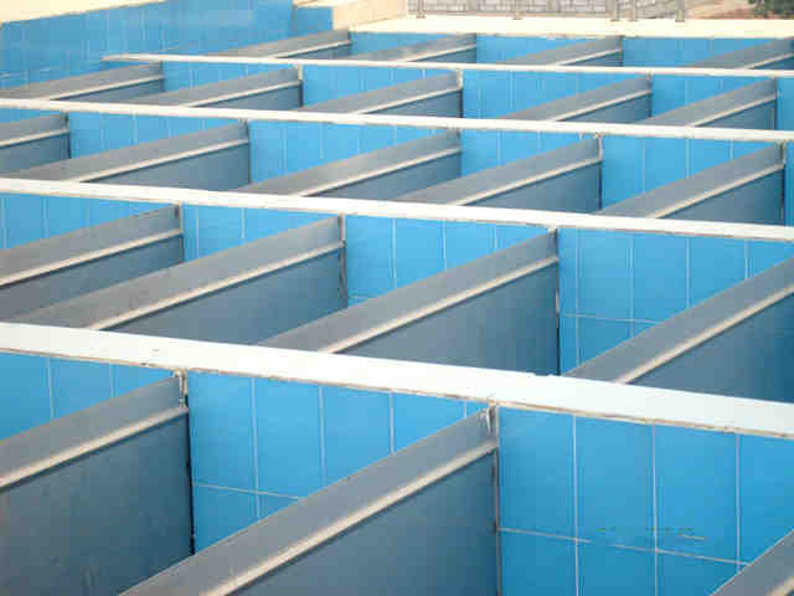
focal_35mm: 106
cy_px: 298
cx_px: 397
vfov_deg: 14.0
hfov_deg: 18.5
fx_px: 2431
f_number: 4.9
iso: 80
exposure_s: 1/125
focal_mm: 17.4
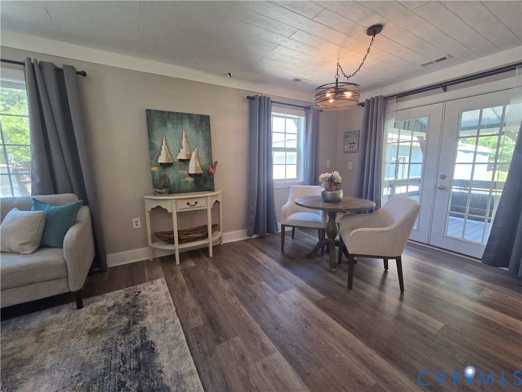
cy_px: 196
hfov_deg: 106.2
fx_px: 196
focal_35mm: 13
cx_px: 261
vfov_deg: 89.9
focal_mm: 2.2
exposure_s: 1/120
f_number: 2.2
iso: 200
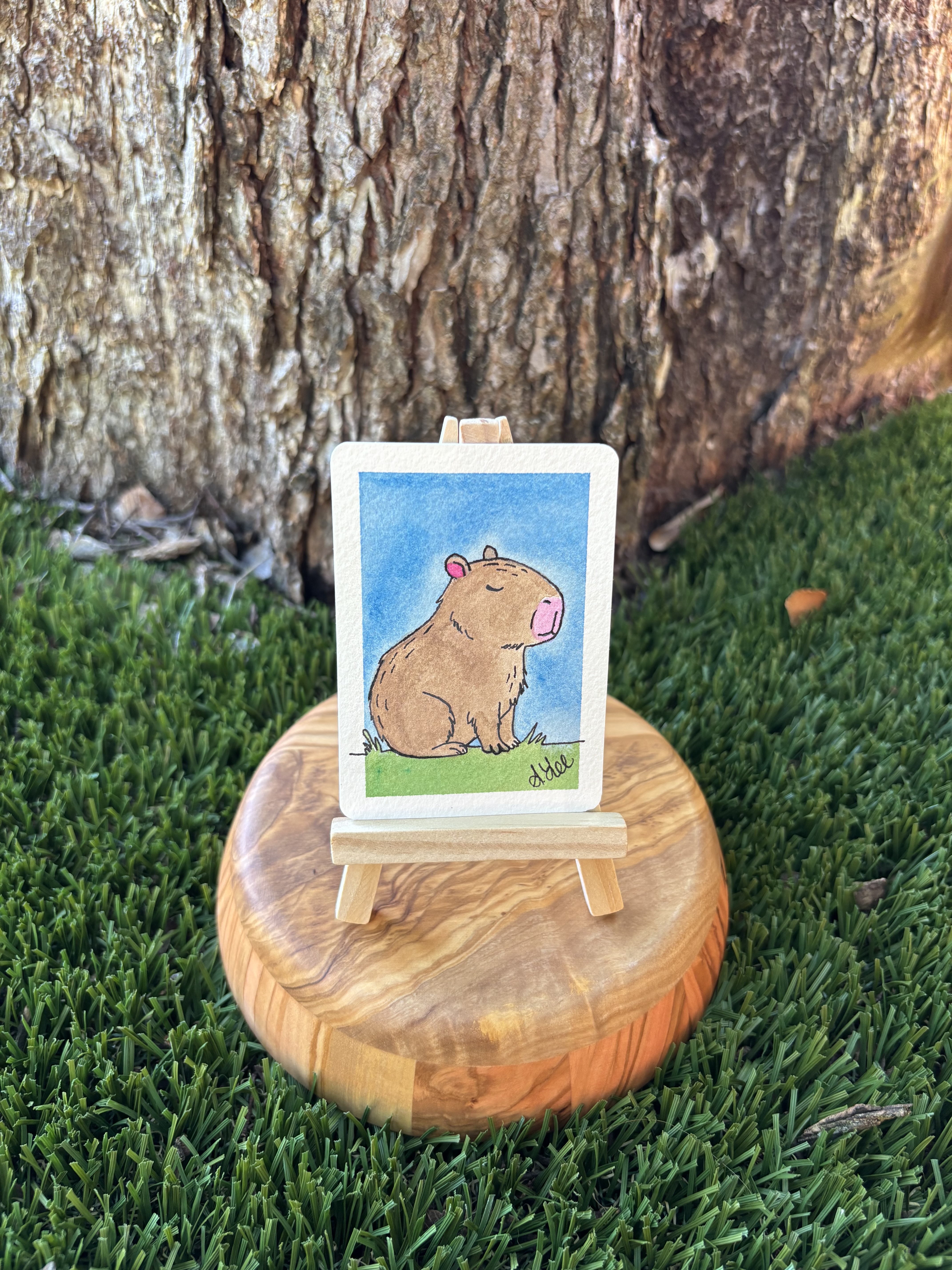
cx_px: 476
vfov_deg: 67.3
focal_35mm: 26
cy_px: 635
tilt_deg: -35.4
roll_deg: +2.6
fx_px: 953
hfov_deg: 53.1
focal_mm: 5.96
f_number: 1.6
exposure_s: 1/121
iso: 125
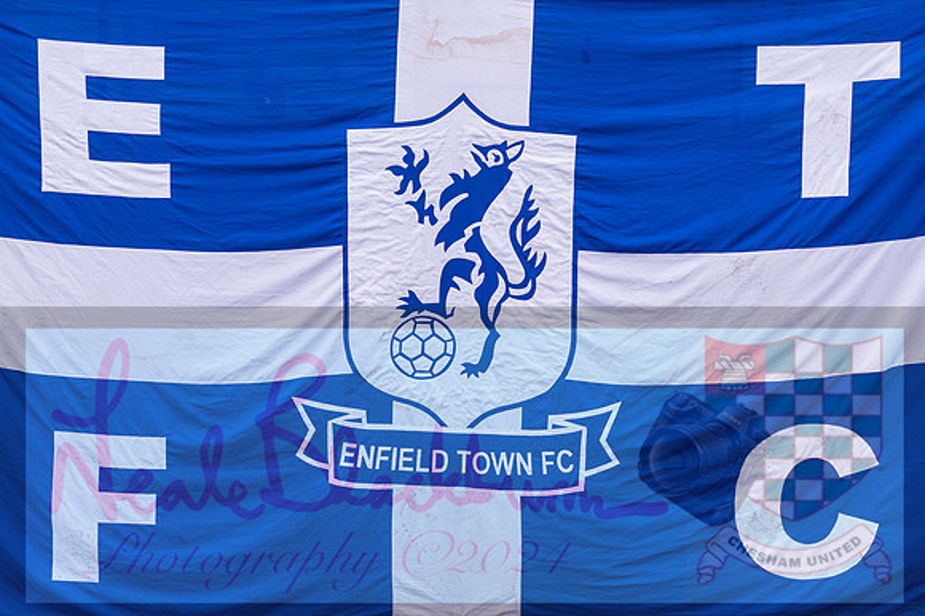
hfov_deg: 13.2
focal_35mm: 156
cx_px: 473
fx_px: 3998
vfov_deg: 8.8
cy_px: 320
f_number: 5
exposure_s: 1/250
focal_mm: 92
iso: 400
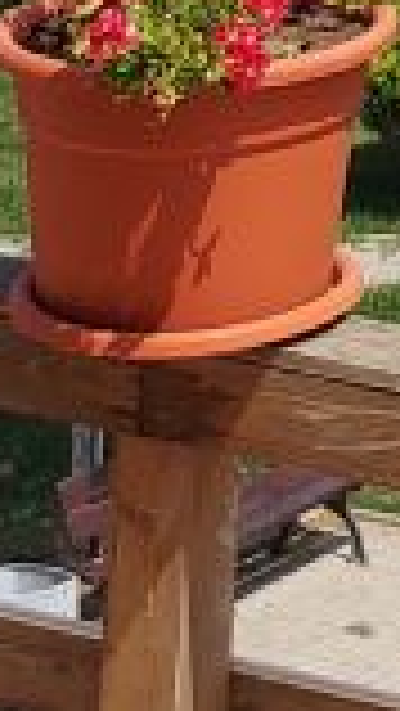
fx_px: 4313
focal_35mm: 229
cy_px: -1328
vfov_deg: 8.2
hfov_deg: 4.9
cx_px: 1391
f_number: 1.8
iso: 32
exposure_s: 1/1123
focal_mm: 5.23
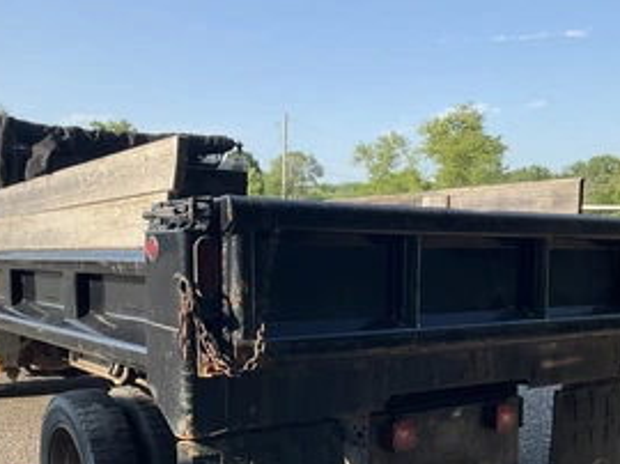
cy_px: 338
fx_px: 769
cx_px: 280
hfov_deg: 43.8
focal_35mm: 43
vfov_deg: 33.0
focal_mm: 3
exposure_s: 1/739
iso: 25
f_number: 1.8
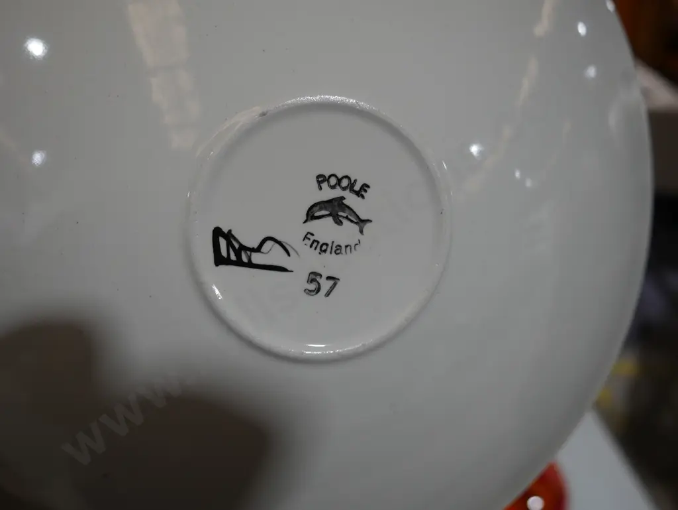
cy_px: 255
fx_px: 784
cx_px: 339
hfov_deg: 46.8
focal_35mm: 40
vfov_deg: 36.0
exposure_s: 1/100
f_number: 4.4
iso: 200
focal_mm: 20
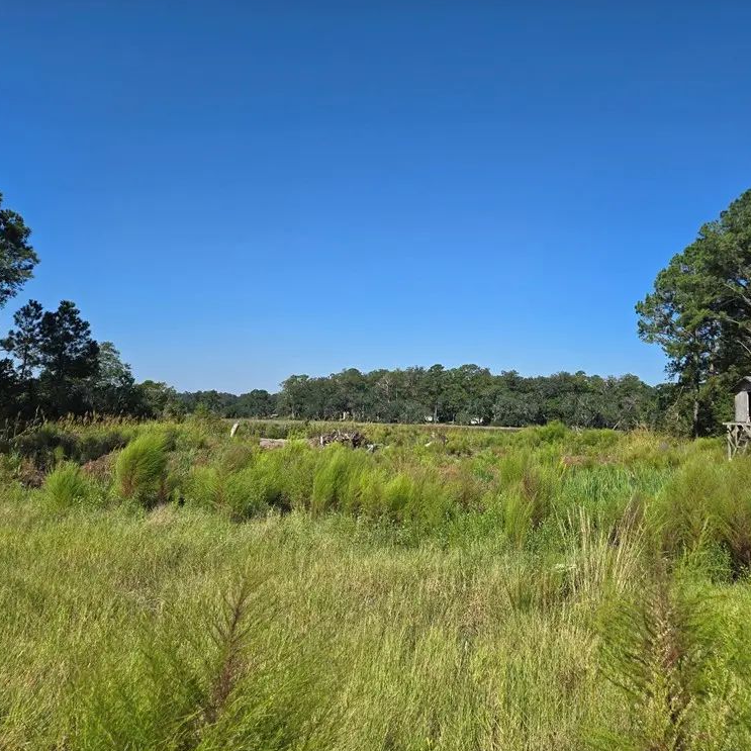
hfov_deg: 56.9
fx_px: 687
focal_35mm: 28
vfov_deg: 57.3
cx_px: 446
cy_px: 372
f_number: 1.8
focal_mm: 5.4
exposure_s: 1/2365
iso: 25
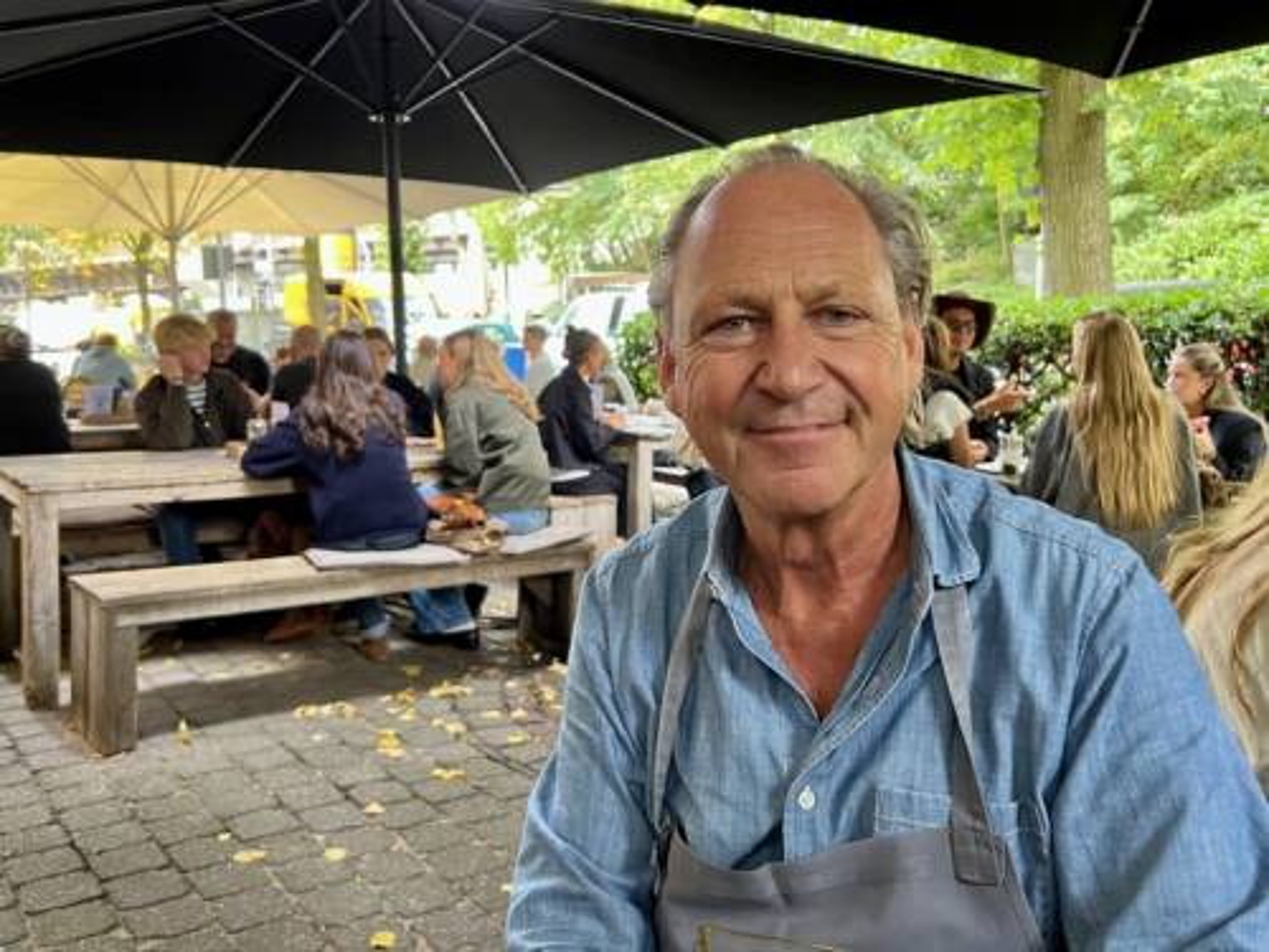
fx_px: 953
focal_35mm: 26
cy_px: 476
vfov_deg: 53.1
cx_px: 634
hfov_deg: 67.3
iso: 125
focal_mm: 5.7
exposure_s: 1/90
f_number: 1.5
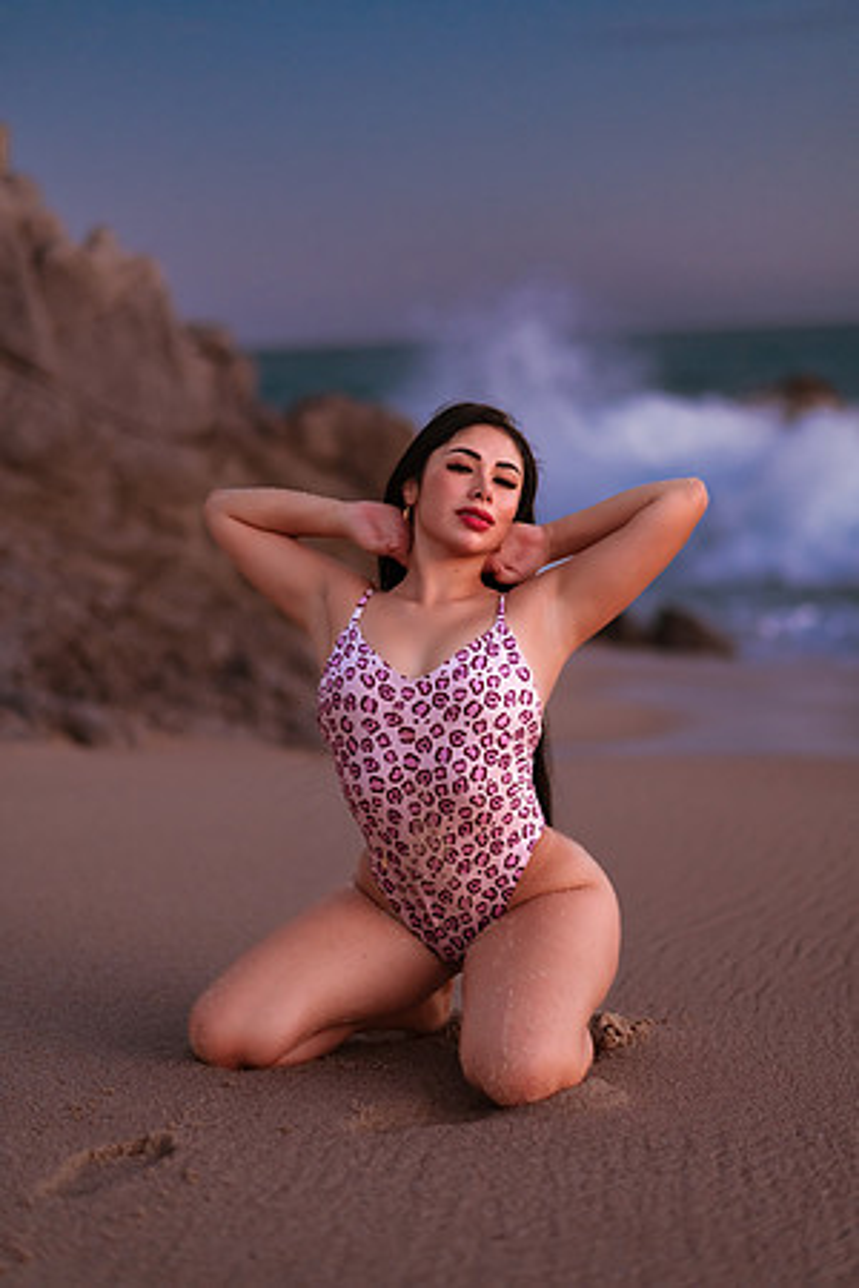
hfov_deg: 23.4
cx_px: 430
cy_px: 644
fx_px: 2076
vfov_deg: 34.5
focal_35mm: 58
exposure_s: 1/80
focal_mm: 58
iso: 1600
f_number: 1.4
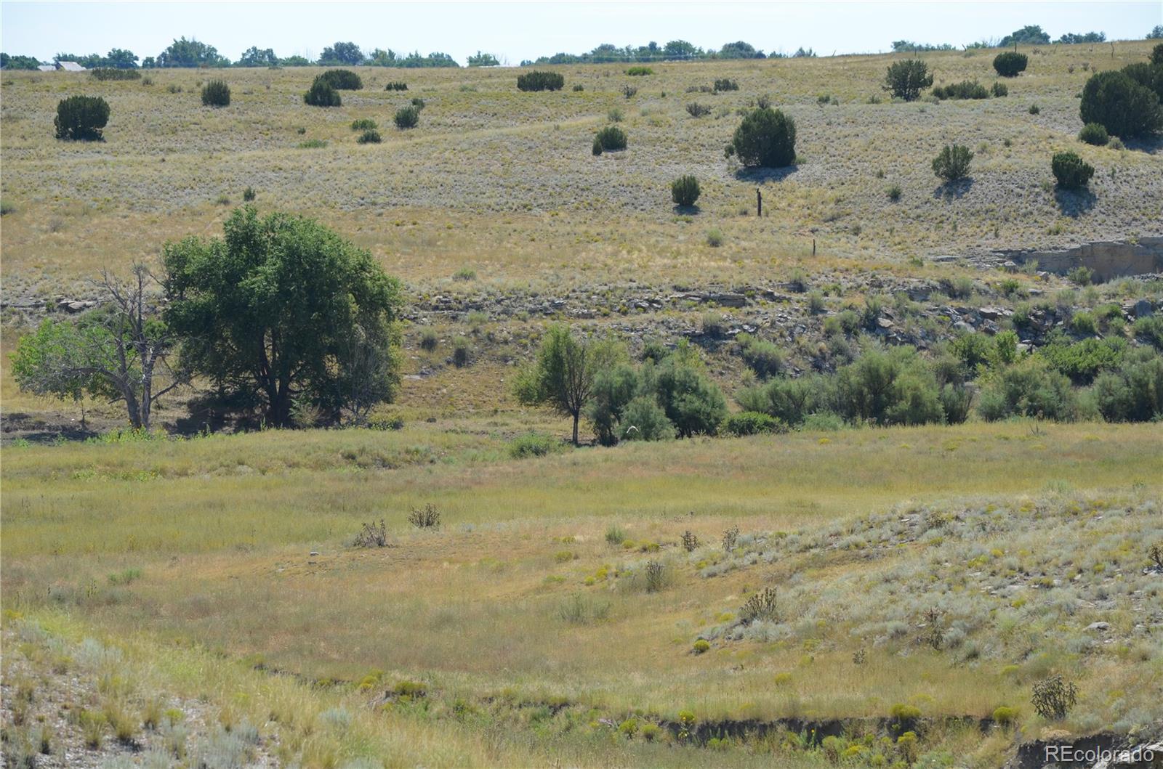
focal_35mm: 180
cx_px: 582
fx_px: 5802
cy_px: 384
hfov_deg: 11.4
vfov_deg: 7.6
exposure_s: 1/640
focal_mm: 120
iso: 200
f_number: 6.3
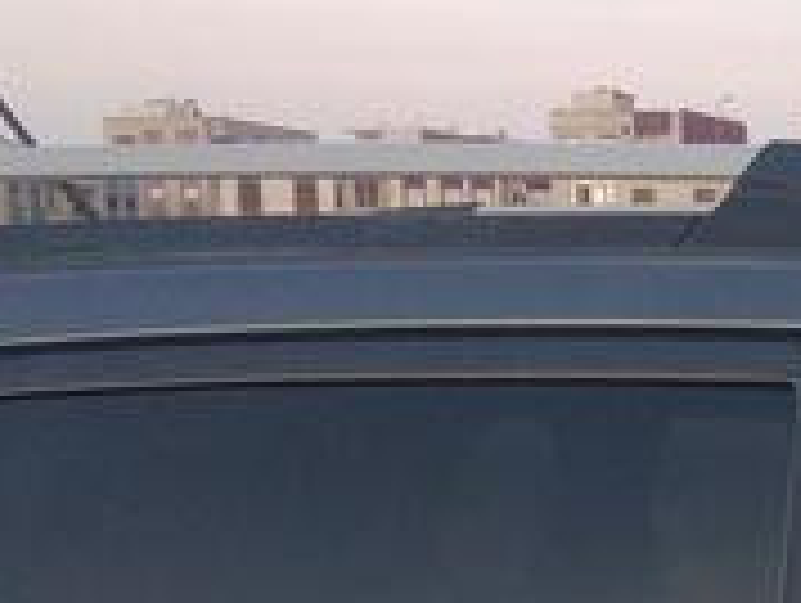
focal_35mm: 95
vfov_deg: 14.8
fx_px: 2201
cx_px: 1102
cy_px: 803
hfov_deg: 18.8
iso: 180
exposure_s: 1/100
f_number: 1.8
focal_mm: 3.6
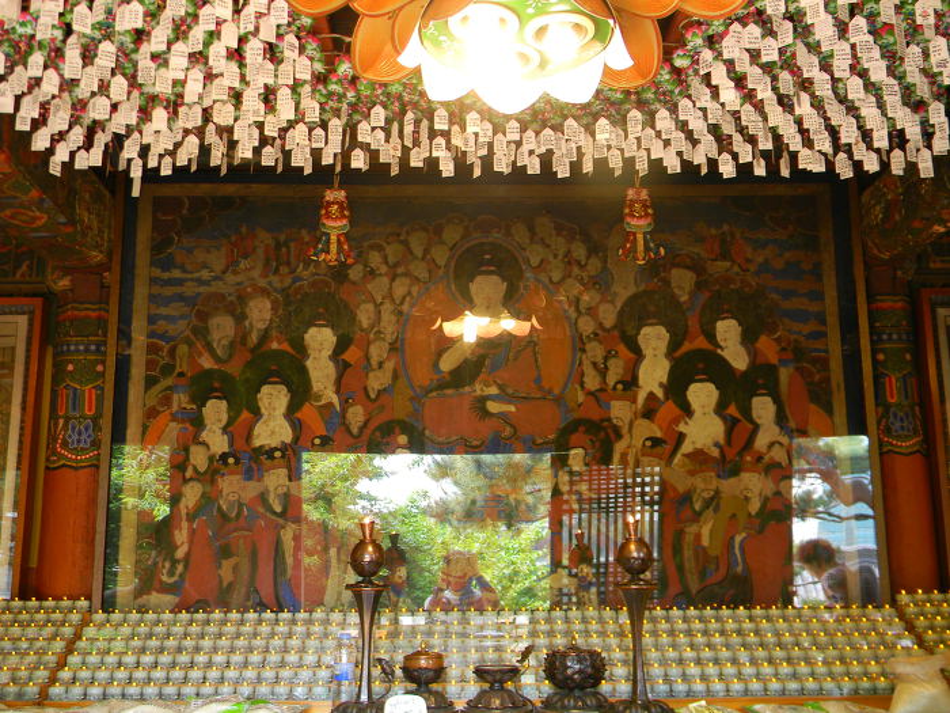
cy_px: 356
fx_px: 988
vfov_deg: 39.7
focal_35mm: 36
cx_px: 475
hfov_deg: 51.4
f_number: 3.7
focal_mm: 6.4
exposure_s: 1/9.8
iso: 80
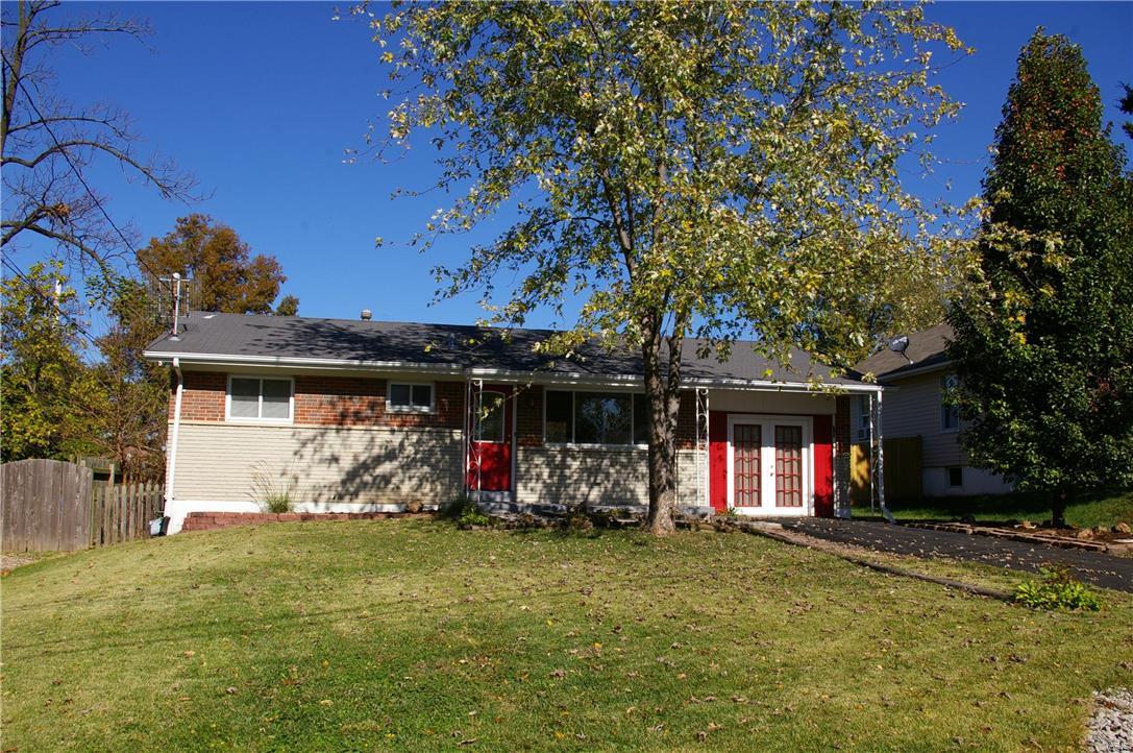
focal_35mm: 32
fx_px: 990
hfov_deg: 59.5
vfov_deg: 41.6
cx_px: 566
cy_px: 376
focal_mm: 21
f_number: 13
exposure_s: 1/250
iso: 200
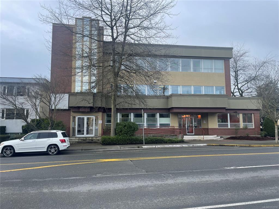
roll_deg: +0.6
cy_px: 104
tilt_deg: +6.3
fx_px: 210
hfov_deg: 67.3
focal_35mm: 26
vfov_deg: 53.1
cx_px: 140
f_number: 1.6
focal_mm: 4.2
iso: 32
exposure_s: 1/493
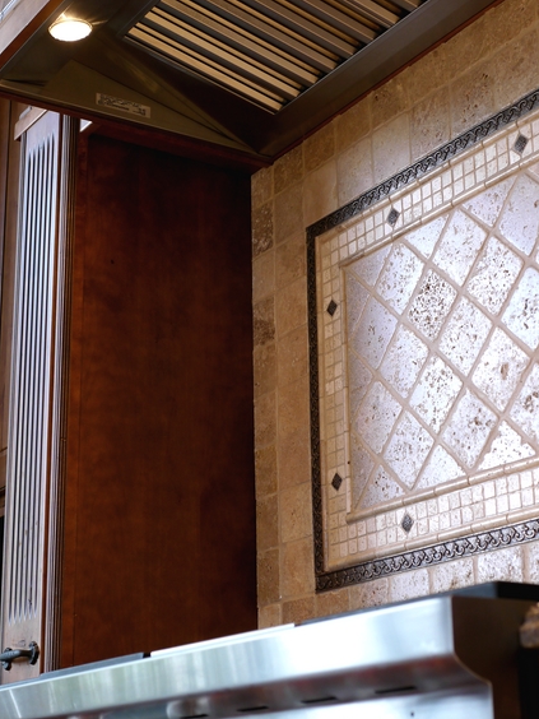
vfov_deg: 28.6
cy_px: 349
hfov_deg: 21.6
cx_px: 301
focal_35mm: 68
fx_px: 1412
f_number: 4.5
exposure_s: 1/30
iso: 250
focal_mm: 25
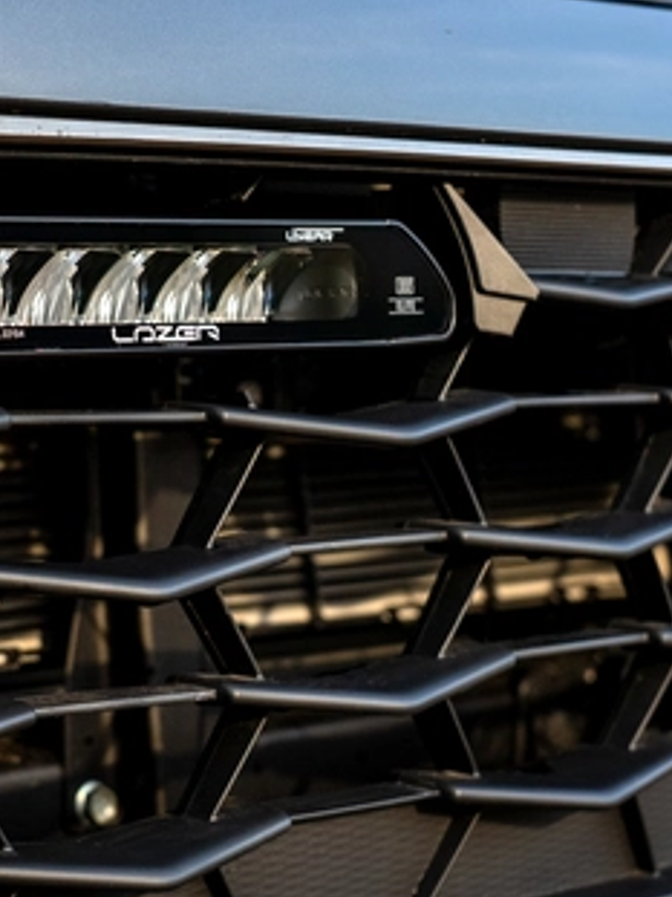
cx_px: 66
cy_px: 316
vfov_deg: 20.2
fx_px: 2512
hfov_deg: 15.1
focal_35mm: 97
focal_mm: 49
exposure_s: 1/640
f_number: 5.6
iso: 500
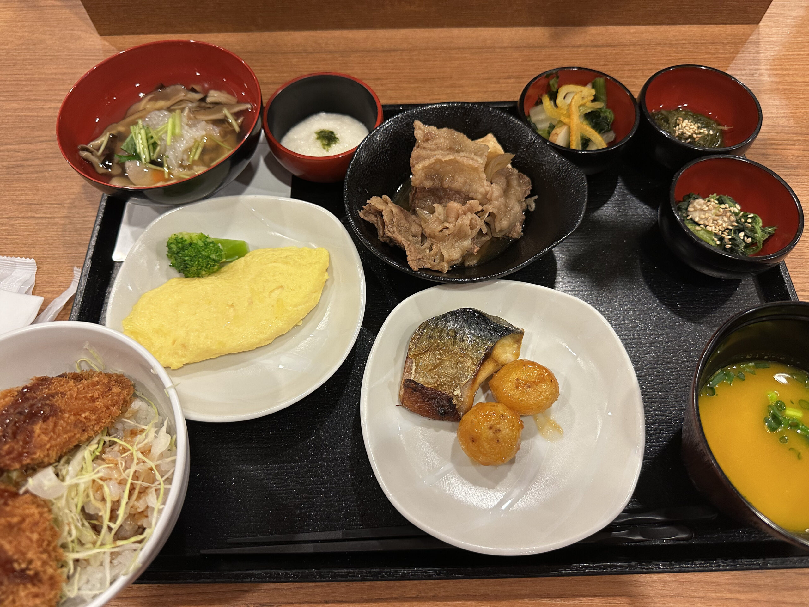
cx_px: 404
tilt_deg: -61.9
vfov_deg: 56.8
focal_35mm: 24
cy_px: 304
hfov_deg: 71.6
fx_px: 561
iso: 250
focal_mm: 6.86
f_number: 1.78
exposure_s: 1/50
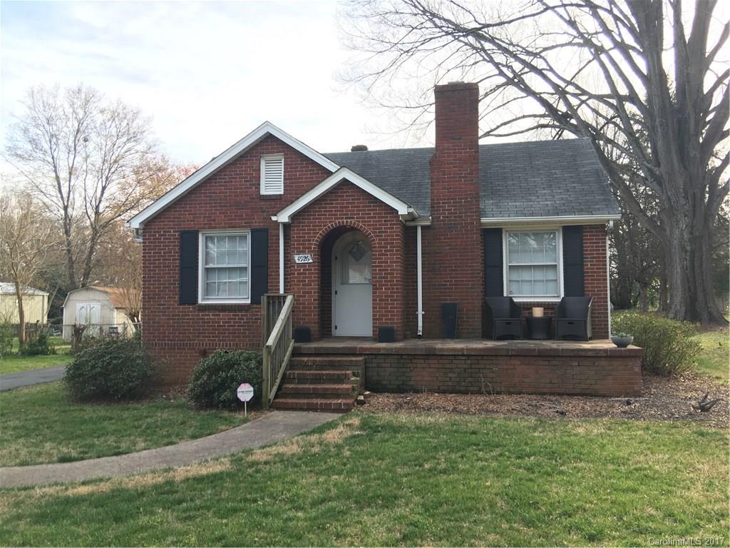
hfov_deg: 61.7
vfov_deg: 48.2
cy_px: 274
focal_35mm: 29
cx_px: 365
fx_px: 612
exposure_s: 1/157
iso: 25
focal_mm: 4.15
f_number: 2.2
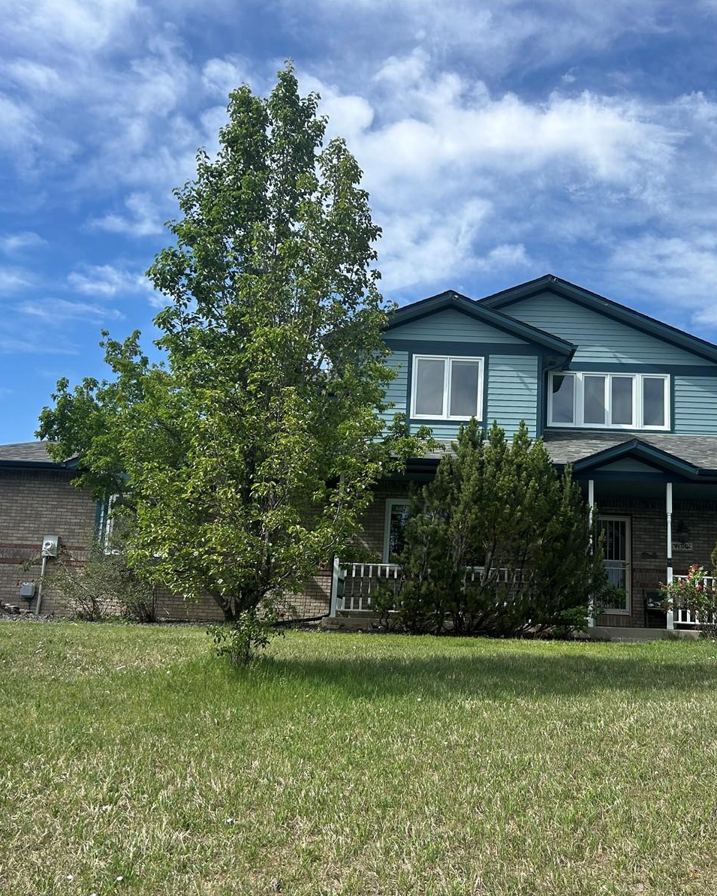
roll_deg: -1.4
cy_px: 449
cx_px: 484
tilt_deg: +11.0
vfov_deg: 52.8
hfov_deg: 42.7
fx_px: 902
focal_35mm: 34
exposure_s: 1/3356
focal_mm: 5.7
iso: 50
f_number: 1.5
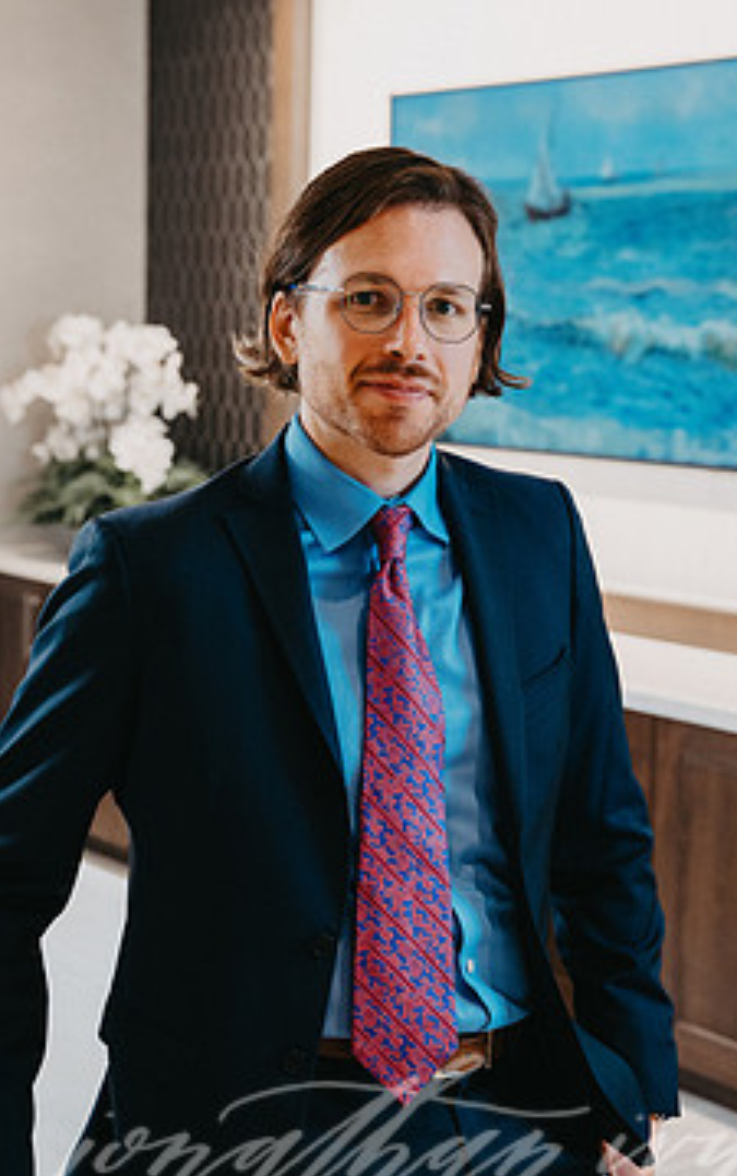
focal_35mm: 74
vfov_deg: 27.8
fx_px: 2373
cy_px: 547
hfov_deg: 17.6
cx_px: 387
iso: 1600
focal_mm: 58
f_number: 4.5
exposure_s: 1/125
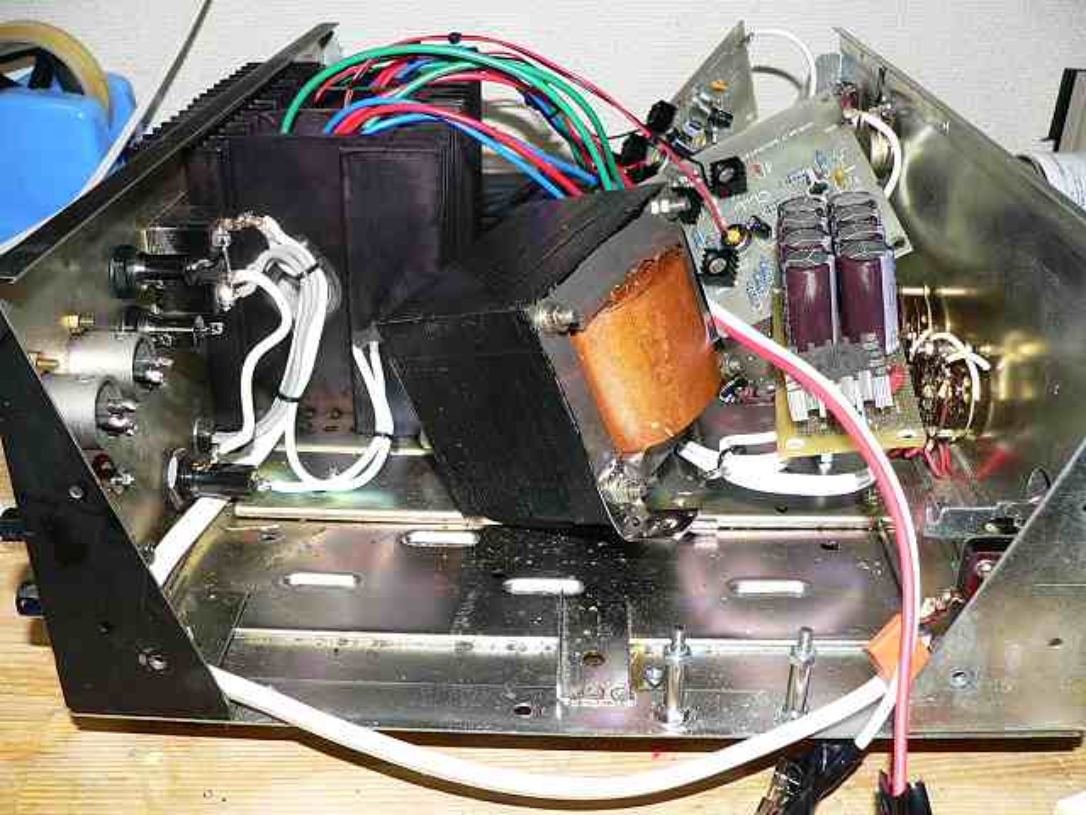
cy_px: 408
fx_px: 1129
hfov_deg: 51.4
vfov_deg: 39.7
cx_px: 543
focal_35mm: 36
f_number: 2.8
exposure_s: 1/30
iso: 100
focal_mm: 6
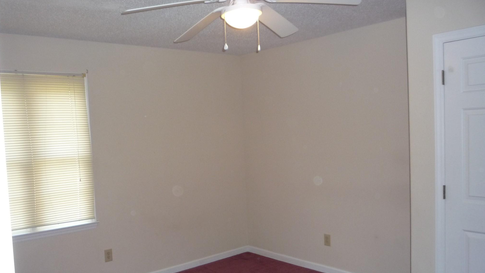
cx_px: 242
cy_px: 159
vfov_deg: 35.6
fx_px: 424
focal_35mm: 33
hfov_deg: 59.5
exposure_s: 1/30
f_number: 3.3
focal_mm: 5.2
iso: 250
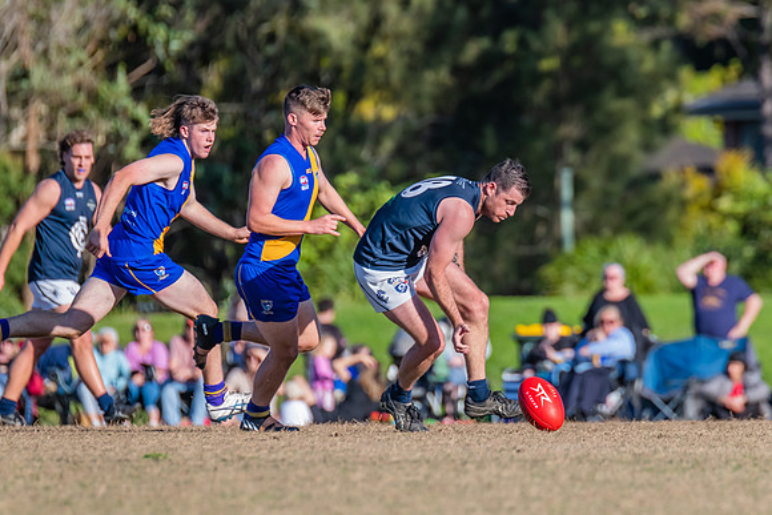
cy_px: 227
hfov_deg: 3.5
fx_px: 12779
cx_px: 541
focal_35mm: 596
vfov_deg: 2.3
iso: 800
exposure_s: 1/2000
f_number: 6.3
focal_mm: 420
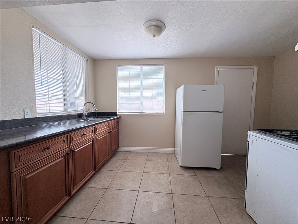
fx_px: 121
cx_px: 149
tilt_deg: -3.4
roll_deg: +0.4
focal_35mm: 14
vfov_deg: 85.7
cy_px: 112
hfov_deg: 102.1
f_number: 2.2
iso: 64
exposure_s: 1/100
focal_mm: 2.22
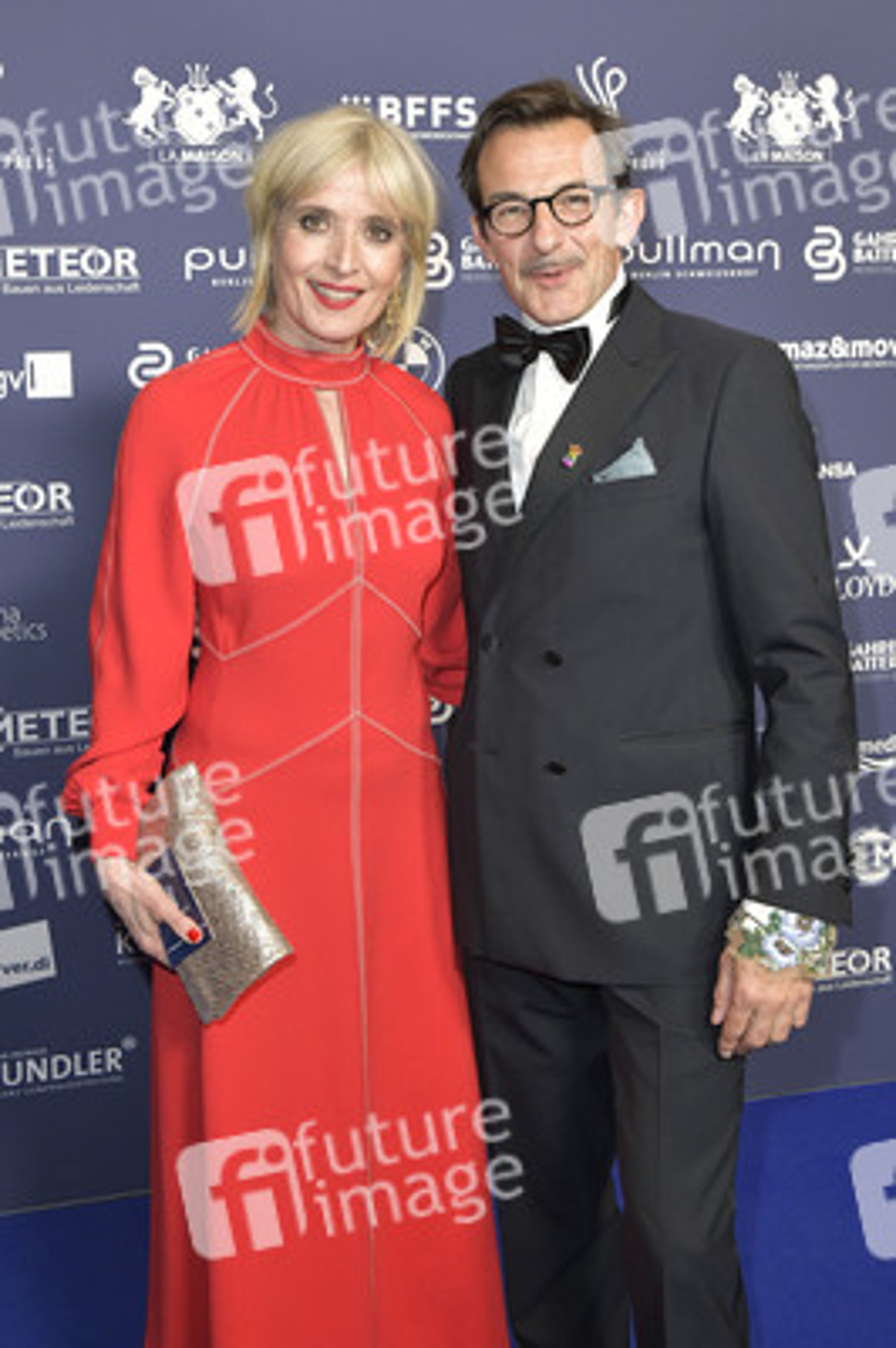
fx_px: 1346
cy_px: 674
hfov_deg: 36.8
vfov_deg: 53.2
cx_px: 448
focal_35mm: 36
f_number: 6.3
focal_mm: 36
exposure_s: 1/250
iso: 2000
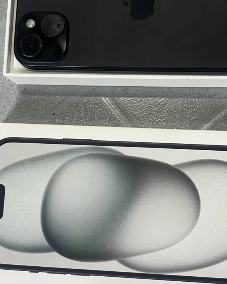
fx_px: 395
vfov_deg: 39.5
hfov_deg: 32.0
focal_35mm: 47
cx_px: 141
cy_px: 126
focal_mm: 5.7
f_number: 1.5
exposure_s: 1/50
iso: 125
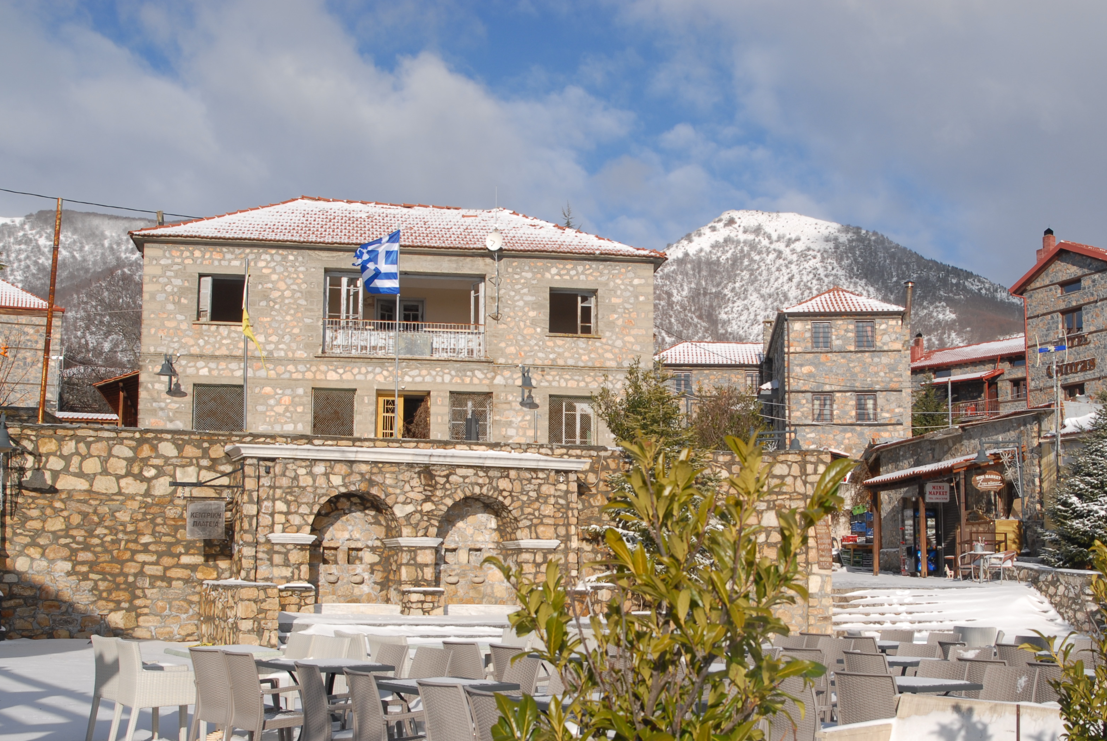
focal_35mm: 54
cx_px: 632
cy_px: 446
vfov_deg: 25.3
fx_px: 1651
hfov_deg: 37.0
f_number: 9
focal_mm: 29
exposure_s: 1/320
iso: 100
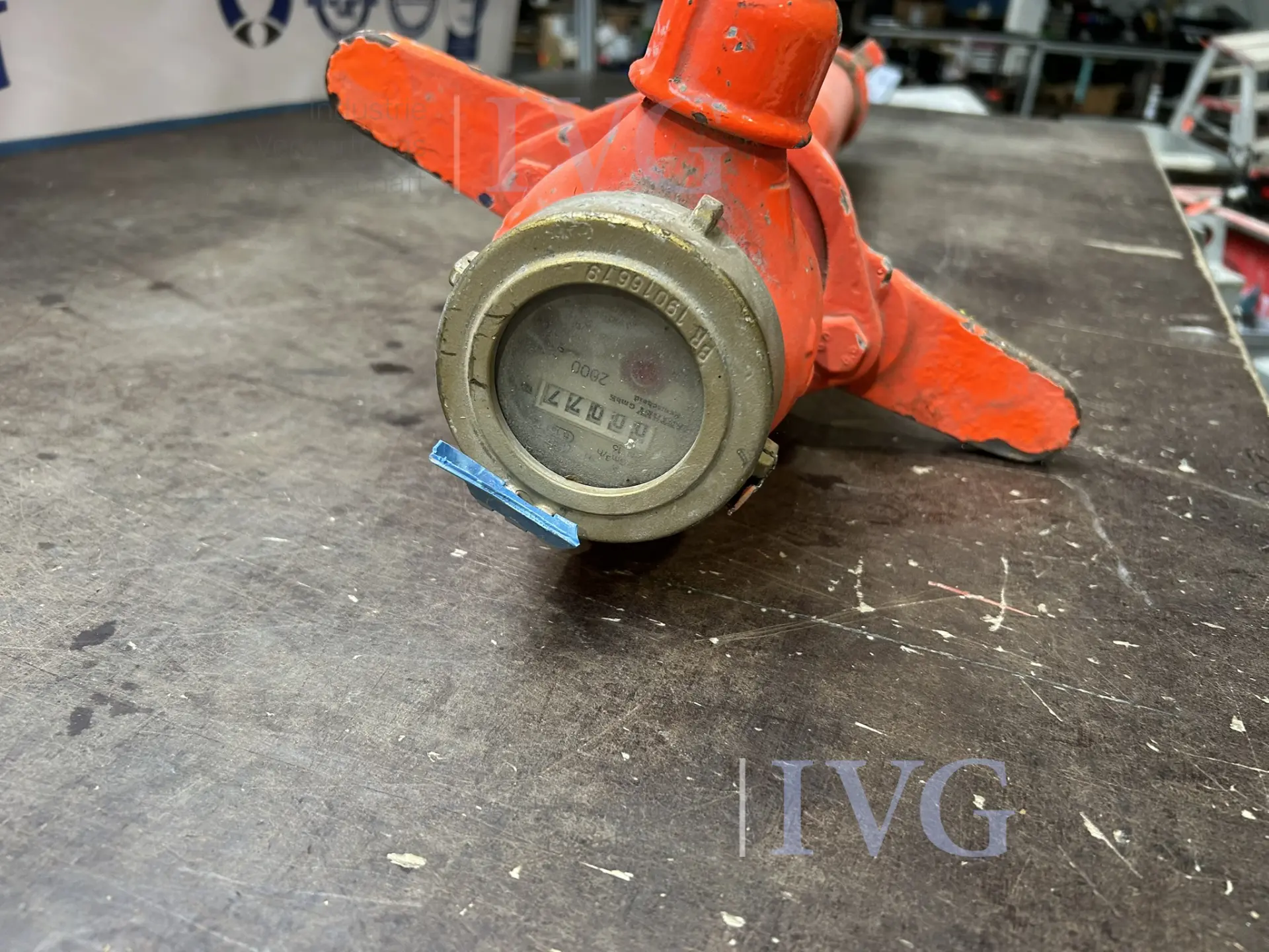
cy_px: 476
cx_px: 634
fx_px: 953
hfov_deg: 67.3
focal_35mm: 26
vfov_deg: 53.1
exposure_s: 1/100
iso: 125
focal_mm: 5.7
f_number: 1.5
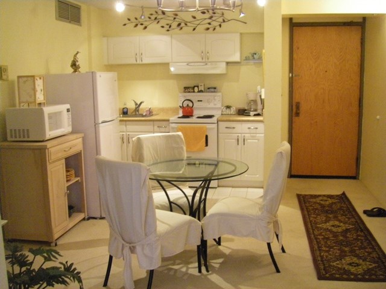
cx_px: 193
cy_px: 144
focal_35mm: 38
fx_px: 424
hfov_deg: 49.0
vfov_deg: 37.7
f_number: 3.5
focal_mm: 6.3
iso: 800
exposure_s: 1/30
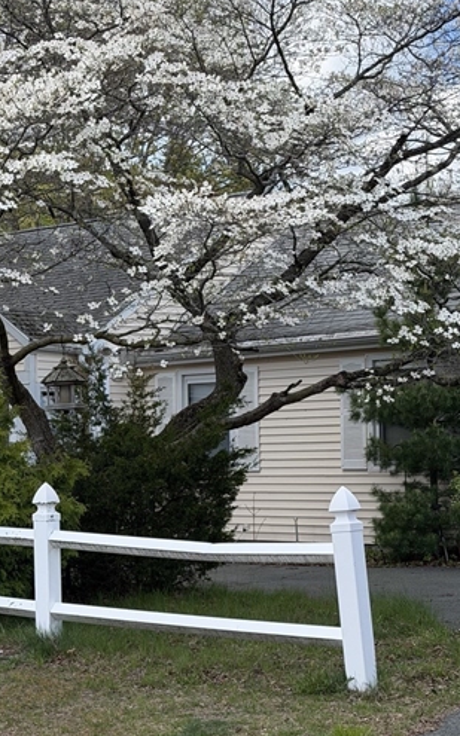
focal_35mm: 79
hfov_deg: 16.4
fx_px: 1586
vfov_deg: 26.1
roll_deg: +0.4
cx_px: 106
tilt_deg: +2.0
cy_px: 409
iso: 100
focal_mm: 6.76
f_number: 1.78
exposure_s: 1/2667
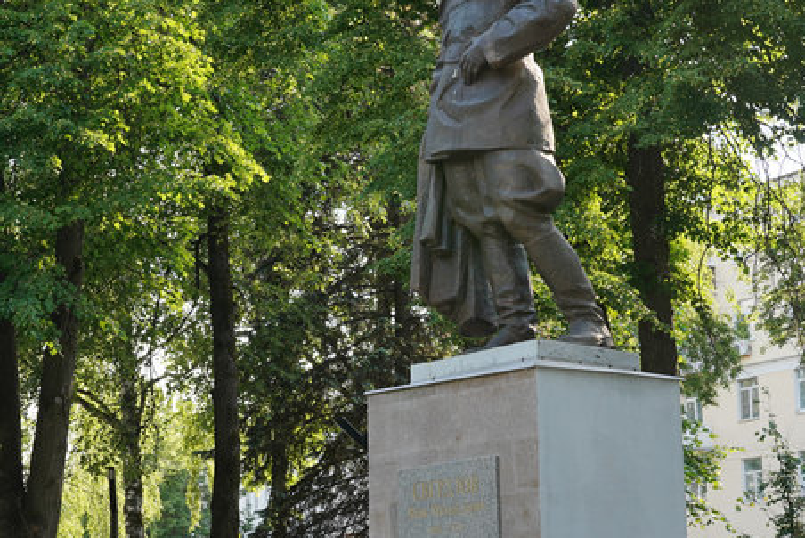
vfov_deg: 16.3
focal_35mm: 84
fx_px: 1879
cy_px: 336
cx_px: 264
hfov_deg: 24.1
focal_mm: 38
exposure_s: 1/125
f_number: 5.6
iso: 100
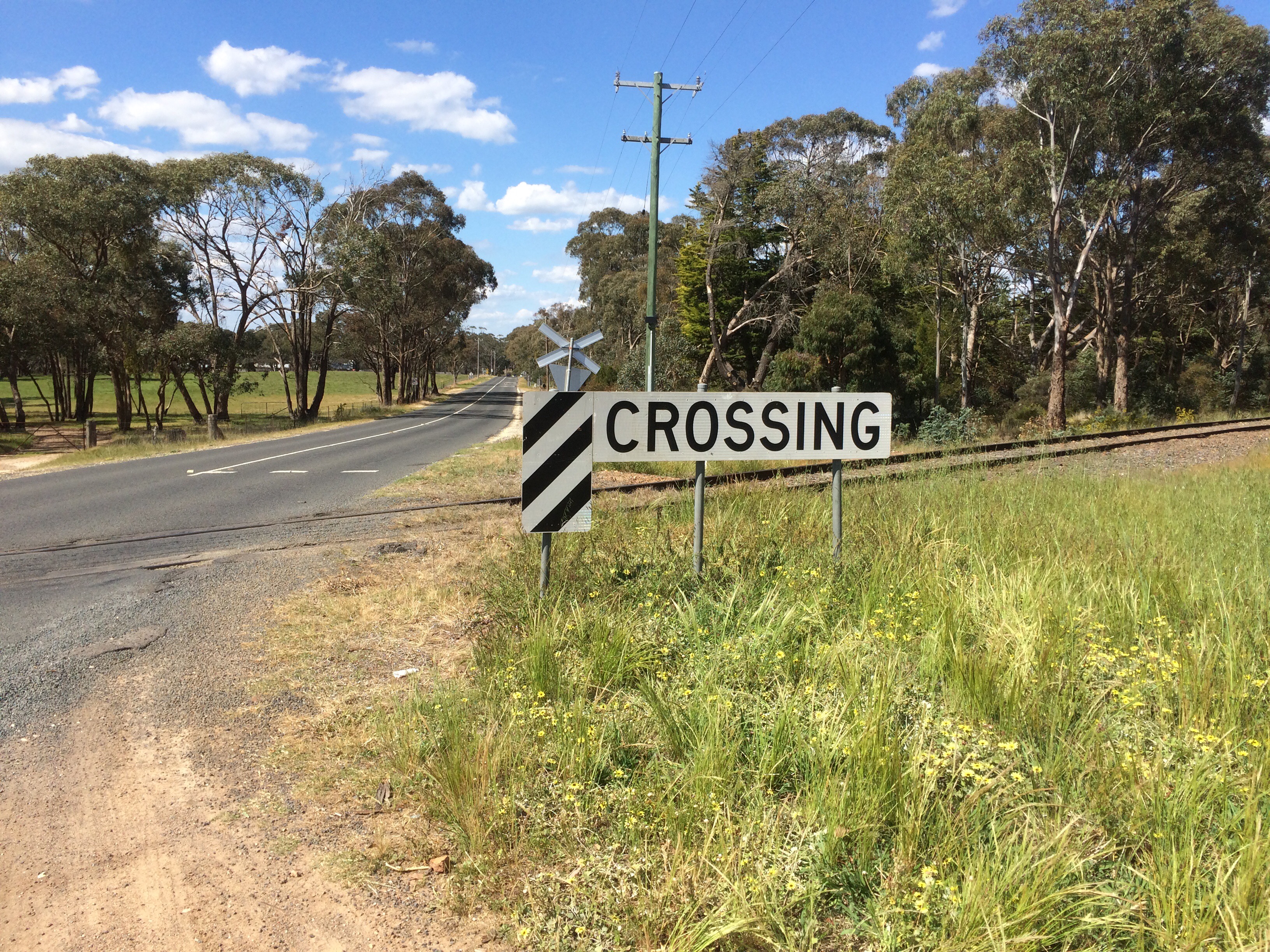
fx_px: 1064
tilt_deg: -8.7
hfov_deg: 61.7
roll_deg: -0.5
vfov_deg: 48.2
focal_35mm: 29
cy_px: 476
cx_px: 635
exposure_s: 1/1953
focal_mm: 4.15
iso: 32
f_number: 2.2
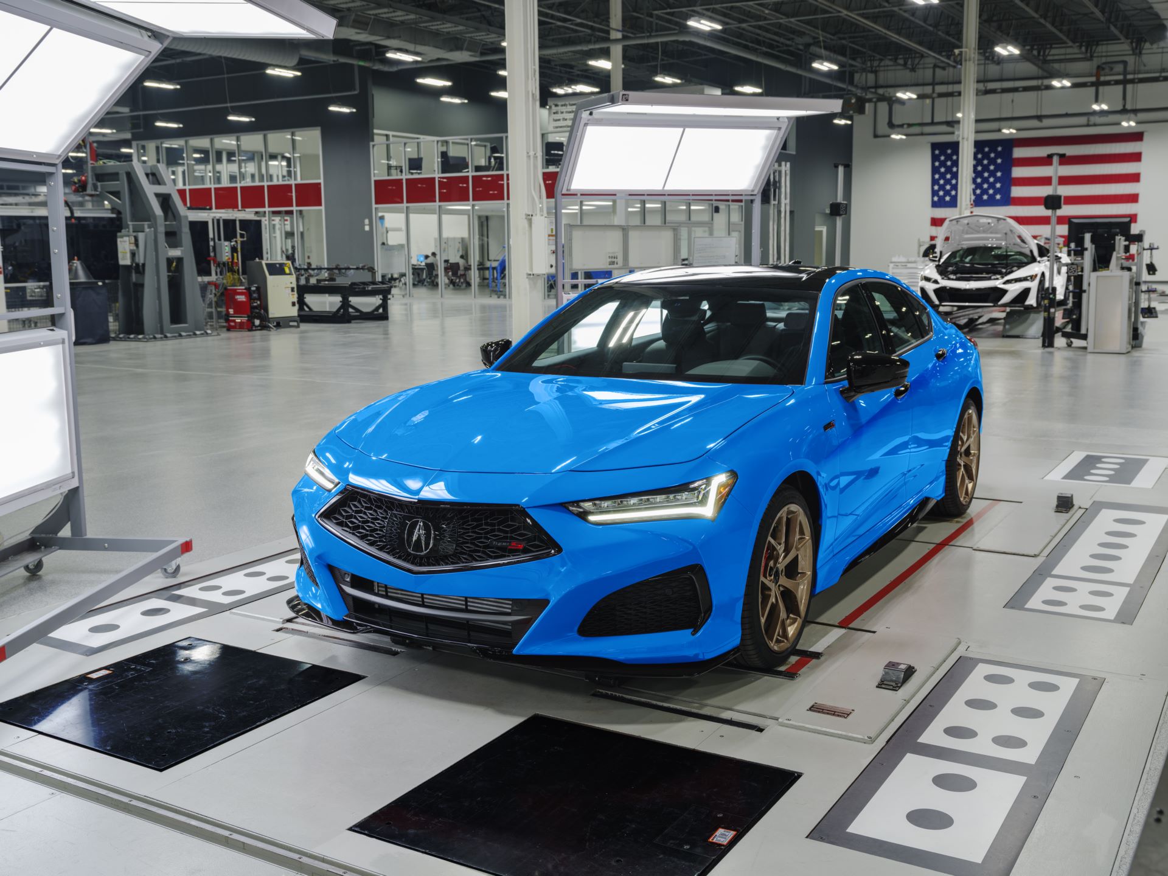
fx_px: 1181
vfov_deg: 40.7
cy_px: 438
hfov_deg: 52.6
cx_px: 584
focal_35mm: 35
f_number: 8
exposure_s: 1/8
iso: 400
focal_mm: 44
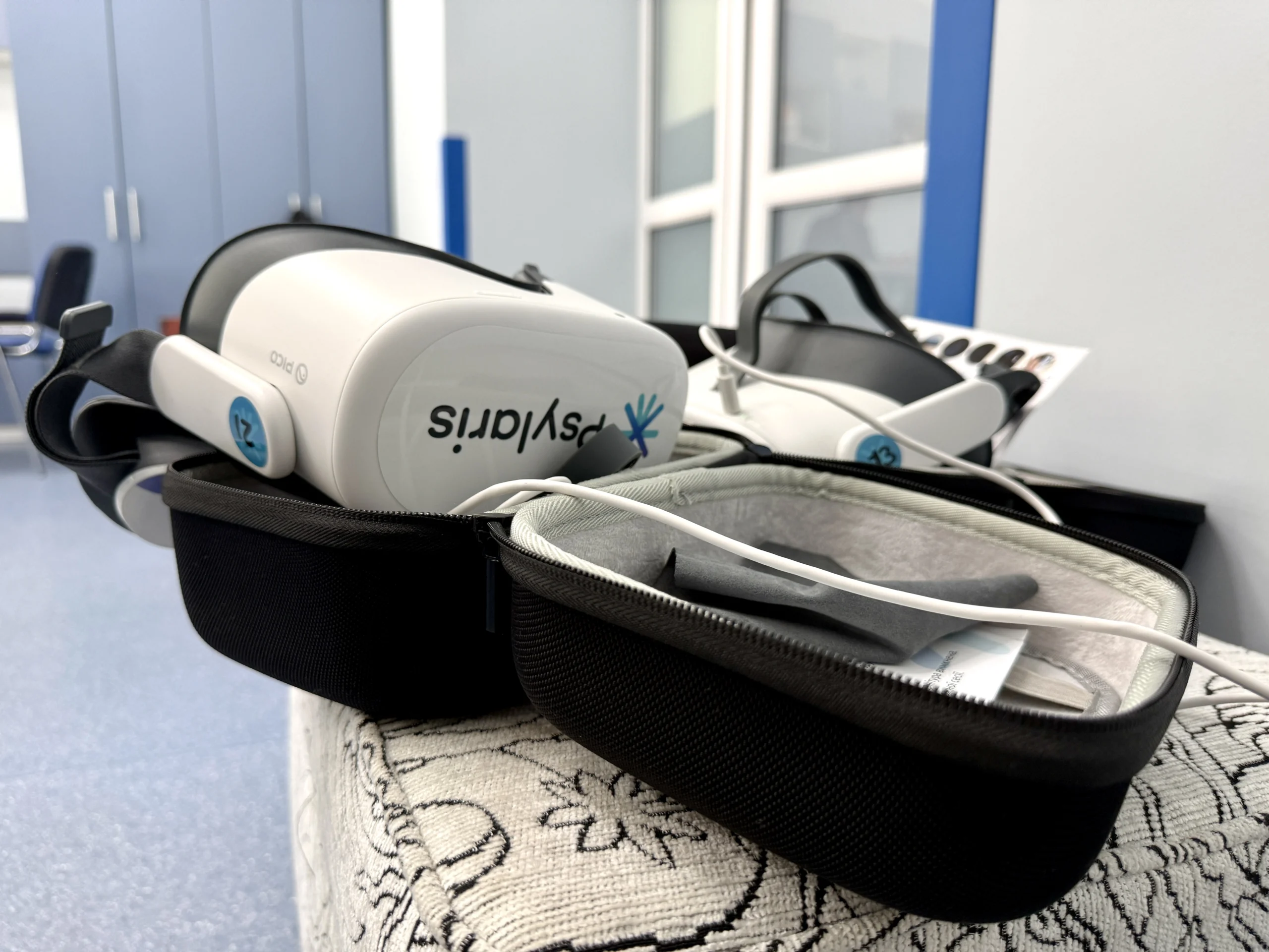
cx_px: 634
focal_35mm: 24
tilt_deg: -9.7
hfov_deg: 71.6
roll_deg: -0.3
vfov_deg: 56.8
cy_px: 476
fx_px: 880
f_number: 1.78
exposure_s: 1/100
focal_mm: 6.76
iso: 125
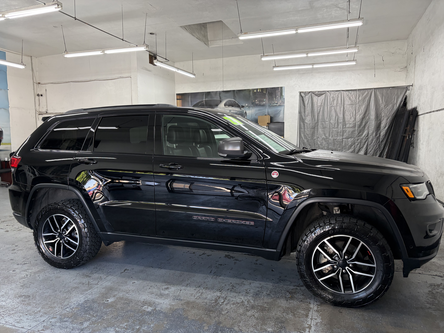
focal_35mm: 26
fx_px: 333
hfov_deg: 67.3
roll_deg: +0.3
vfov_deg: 53.1
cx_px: 222
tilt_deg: -4.2
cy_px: 166
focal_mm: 5.96
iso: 125
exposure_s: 1/120
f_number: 1.6
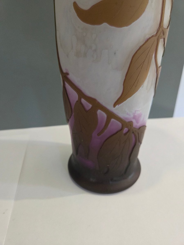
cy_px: 122
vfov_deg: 73.9
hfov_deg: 58.9
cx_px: 92
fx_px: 163
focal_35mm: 23
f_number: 1.8
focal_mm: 5.4
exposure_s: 1/120
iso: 320
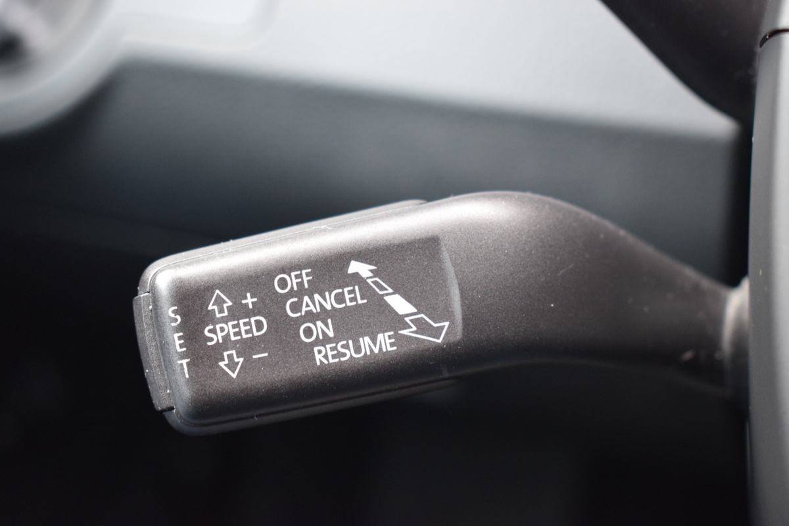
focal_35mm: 72
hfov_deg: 28.1
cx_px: 394
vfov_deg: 18.9
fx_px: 1578
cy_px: 263
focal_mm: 48
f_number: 5.3
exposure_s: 1/60
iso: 1600
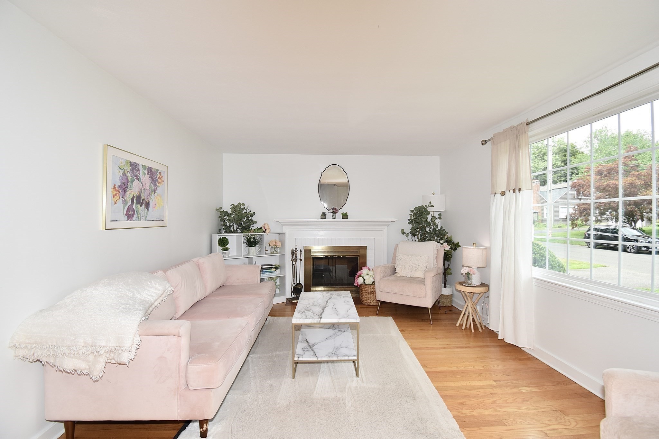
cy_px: 220
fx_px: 275
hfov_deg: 100.4
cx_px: 330
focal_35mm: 15
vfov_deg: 77.3
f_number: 5.6
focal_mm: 10
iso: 360
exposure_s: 1/125
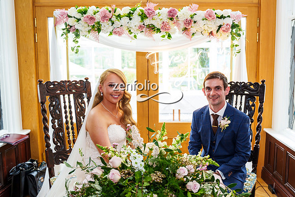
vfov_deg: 39.9
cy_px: 103
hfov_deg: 56.8
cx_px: 171
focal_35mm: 33
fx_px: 271
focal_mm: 28
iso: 800
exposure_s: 1/250
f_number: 3.5
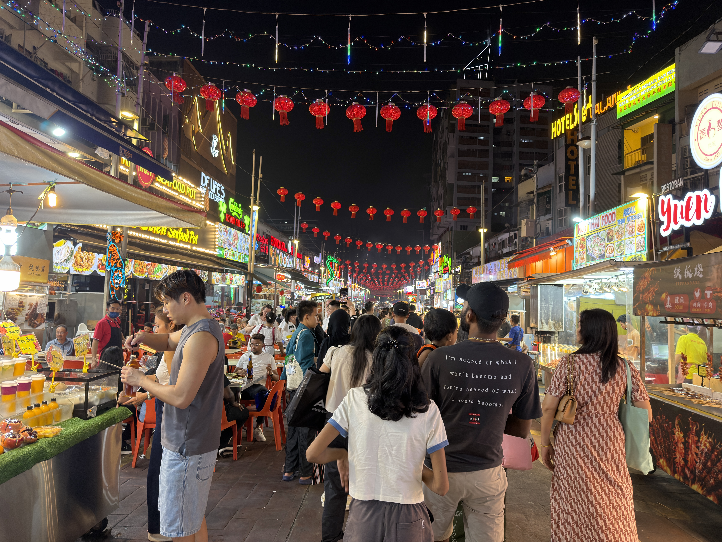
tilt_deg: +3.9
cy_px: 271
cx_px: 361
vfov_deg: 56.8
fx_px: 501
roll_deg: +2.8
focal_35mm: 24
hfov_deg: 71.6
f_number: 1.78
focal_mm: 6.76
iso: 200
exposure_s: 1/100
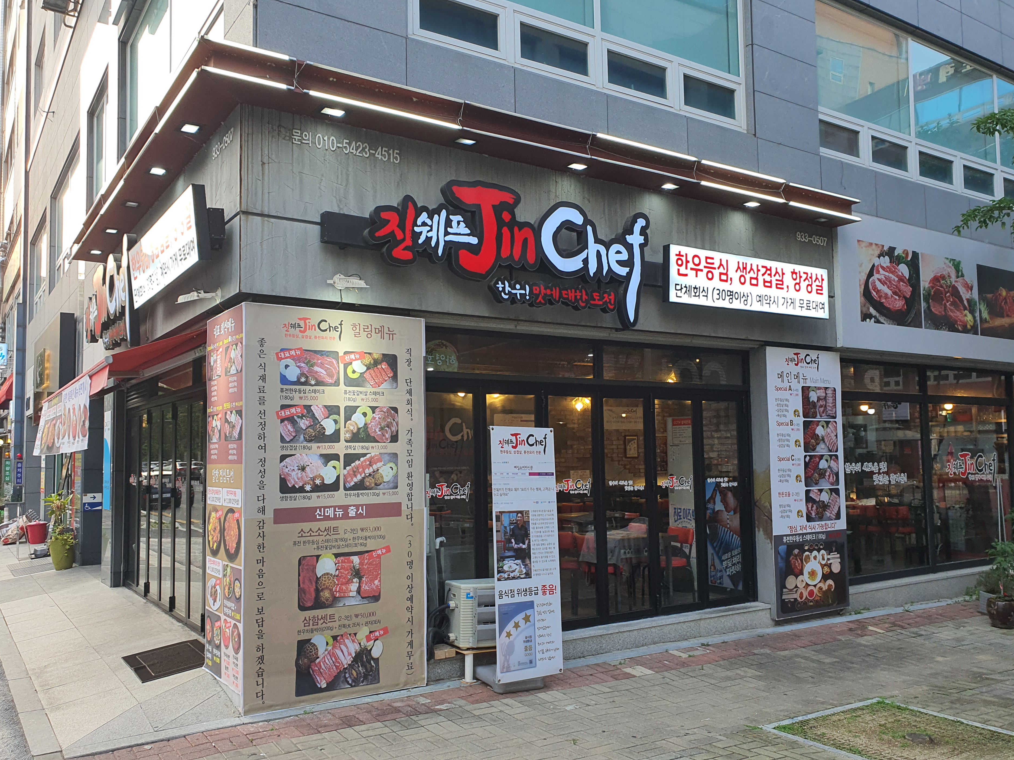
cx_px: 492
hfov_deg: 63.4
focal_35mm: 28
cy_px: 385
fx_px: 820
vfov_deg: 49.7
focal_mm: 4.3
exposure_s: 1/140
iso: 50
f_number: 2.4
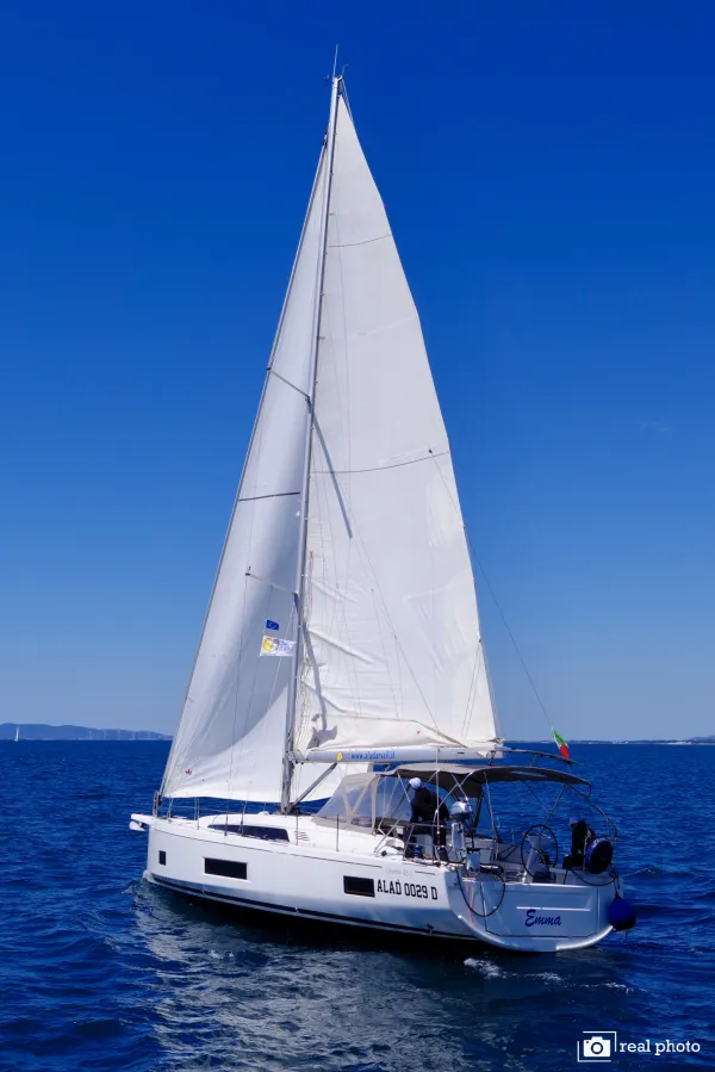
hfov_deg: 43.6
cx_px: 358
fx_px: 893
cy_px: 536
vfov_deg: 61.9
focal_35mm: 30
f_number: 13
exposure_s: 1/250
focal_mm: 30
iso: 200
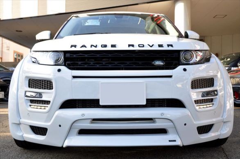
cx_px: 120
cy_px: 80
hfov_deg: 41.2
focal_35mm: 48
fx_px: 320
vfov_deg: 28.0
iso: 500
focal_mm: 32
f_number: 5.6
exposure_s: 1/320
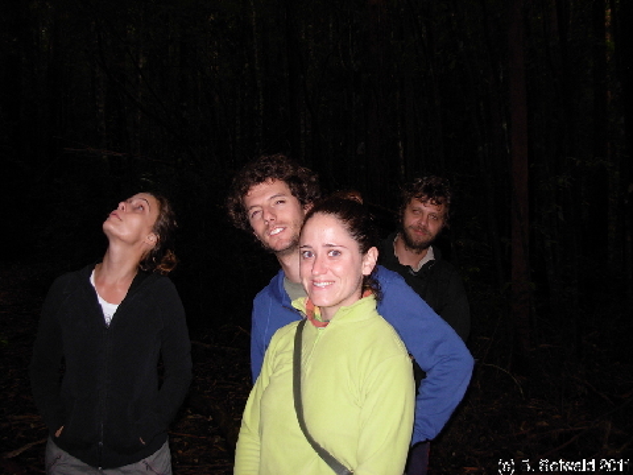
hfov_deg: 49.0
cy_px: 238
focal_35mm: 38
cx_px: 316
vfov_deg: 37.7
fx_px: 695
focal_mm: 6.3
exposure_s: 1/50.7
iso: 125
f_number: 2.9
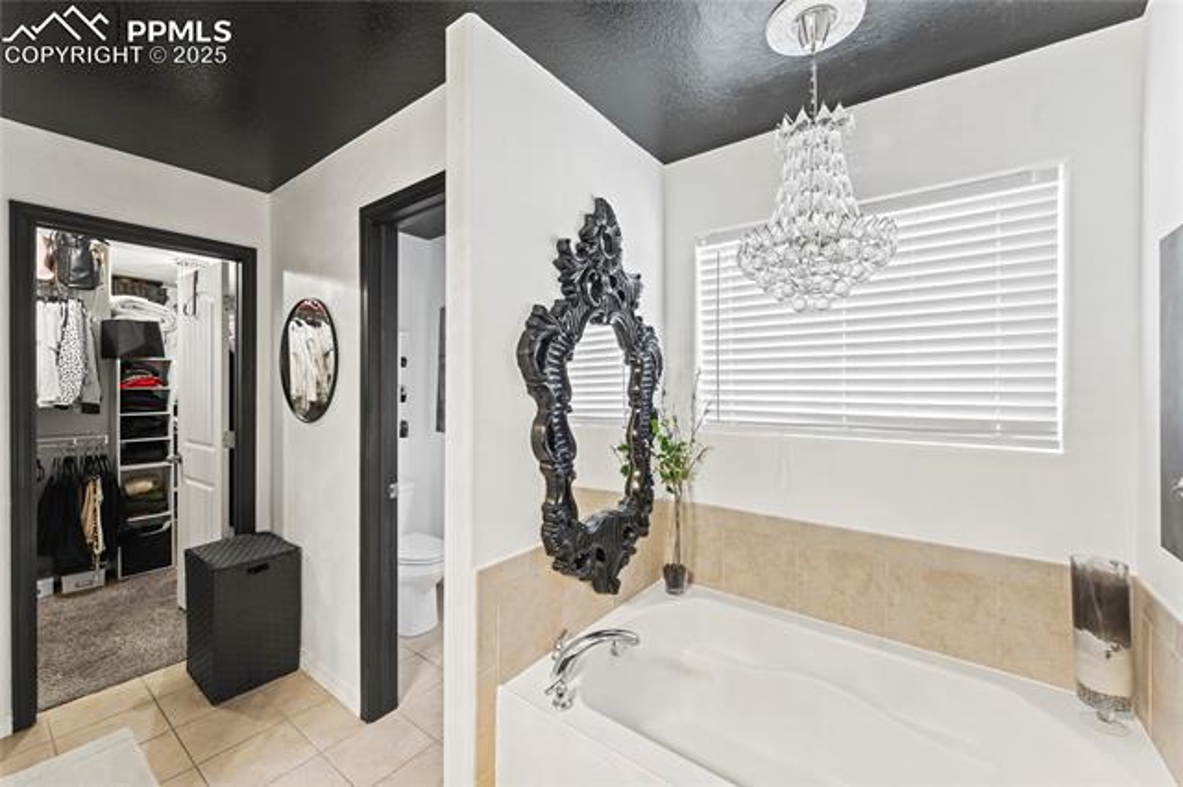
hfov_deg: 104.3
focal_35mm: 14
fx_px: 460
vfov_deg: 81.1
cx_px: 592
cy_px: 394
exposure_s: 1.6
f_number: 10
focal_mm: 14
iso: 500
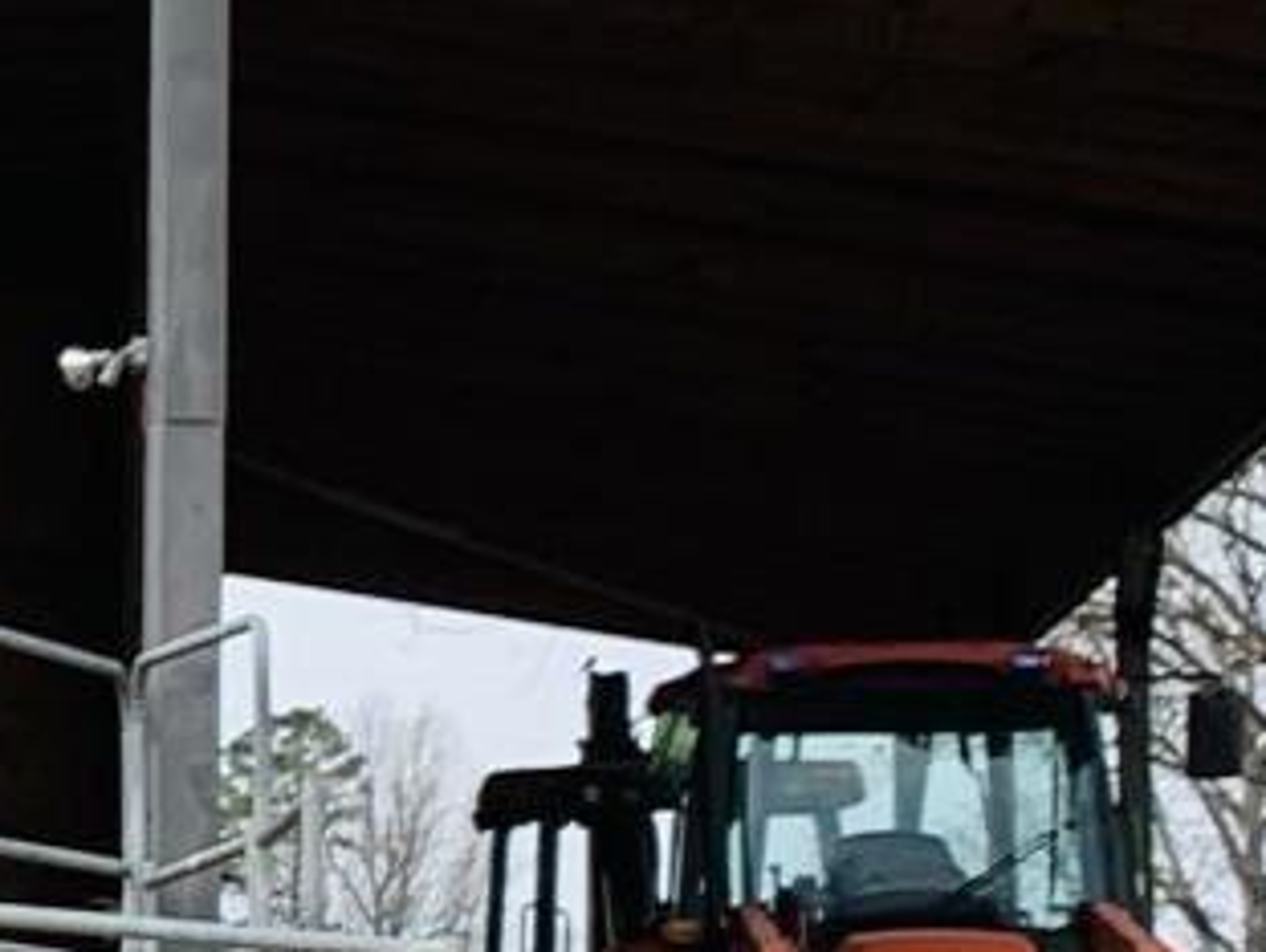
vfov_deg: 8.7
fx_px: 6261
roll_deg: -0.4
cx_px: -1091
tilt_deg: +5.8
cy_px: 895
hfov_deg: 10.7
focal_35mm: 171
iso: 25
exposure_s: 1/2364
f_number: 1.8
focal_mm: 4.25
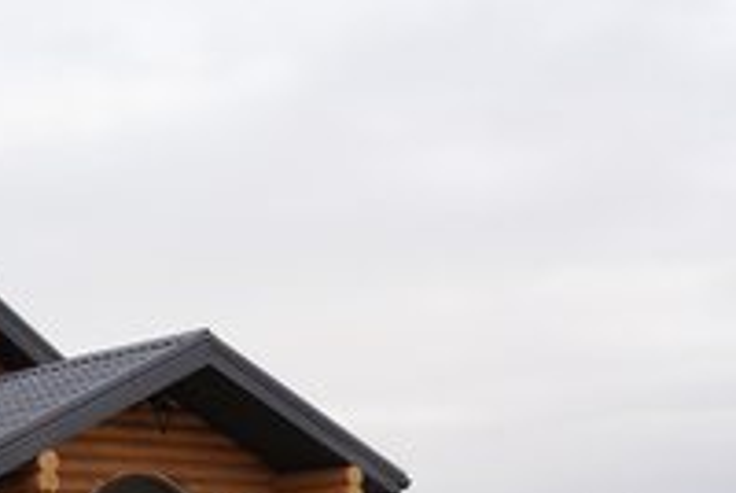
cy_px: 366
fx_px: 1433
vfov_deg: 19.4
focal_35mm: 70
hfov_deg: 27.2
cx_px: 4
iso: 100
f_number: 4
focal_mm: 35
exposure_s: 1/125
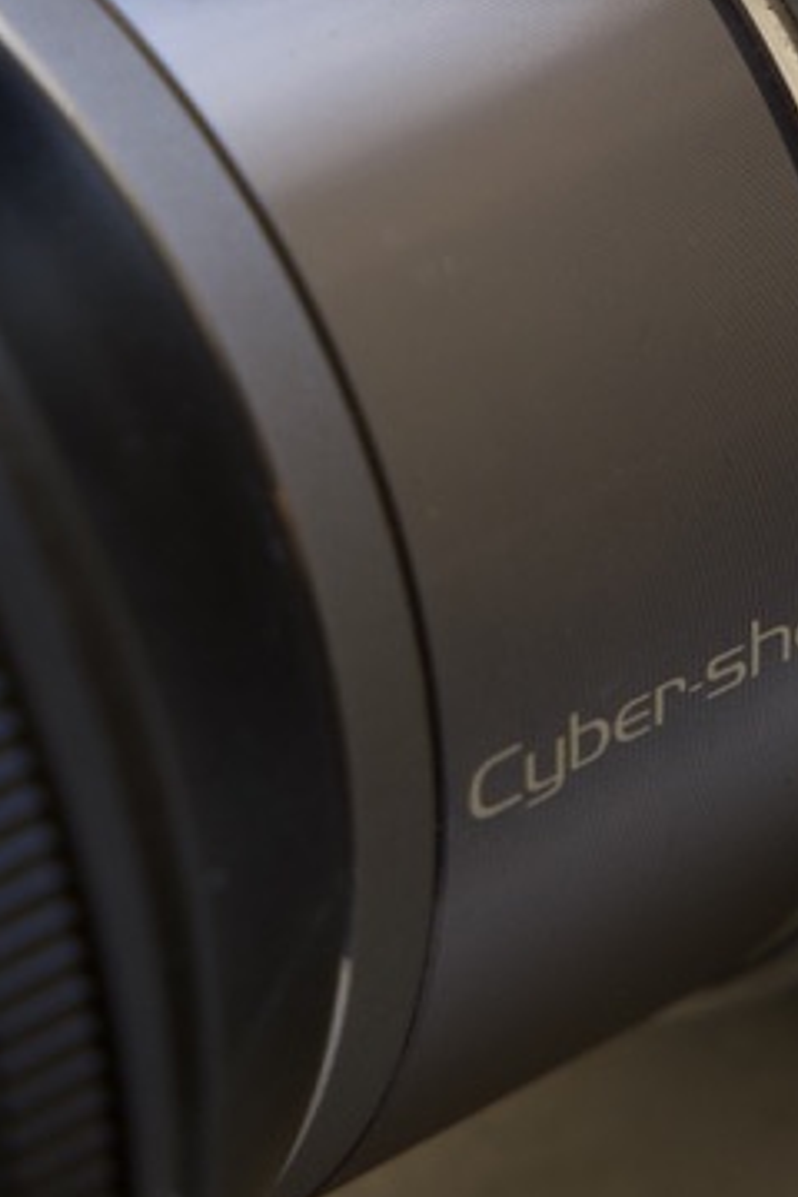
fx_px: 10539
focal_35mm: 317
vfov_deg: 6.5
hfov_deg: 4.3
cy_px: -226
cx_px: 589
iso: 200
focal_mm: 70
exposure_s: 1/250
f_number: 5.6
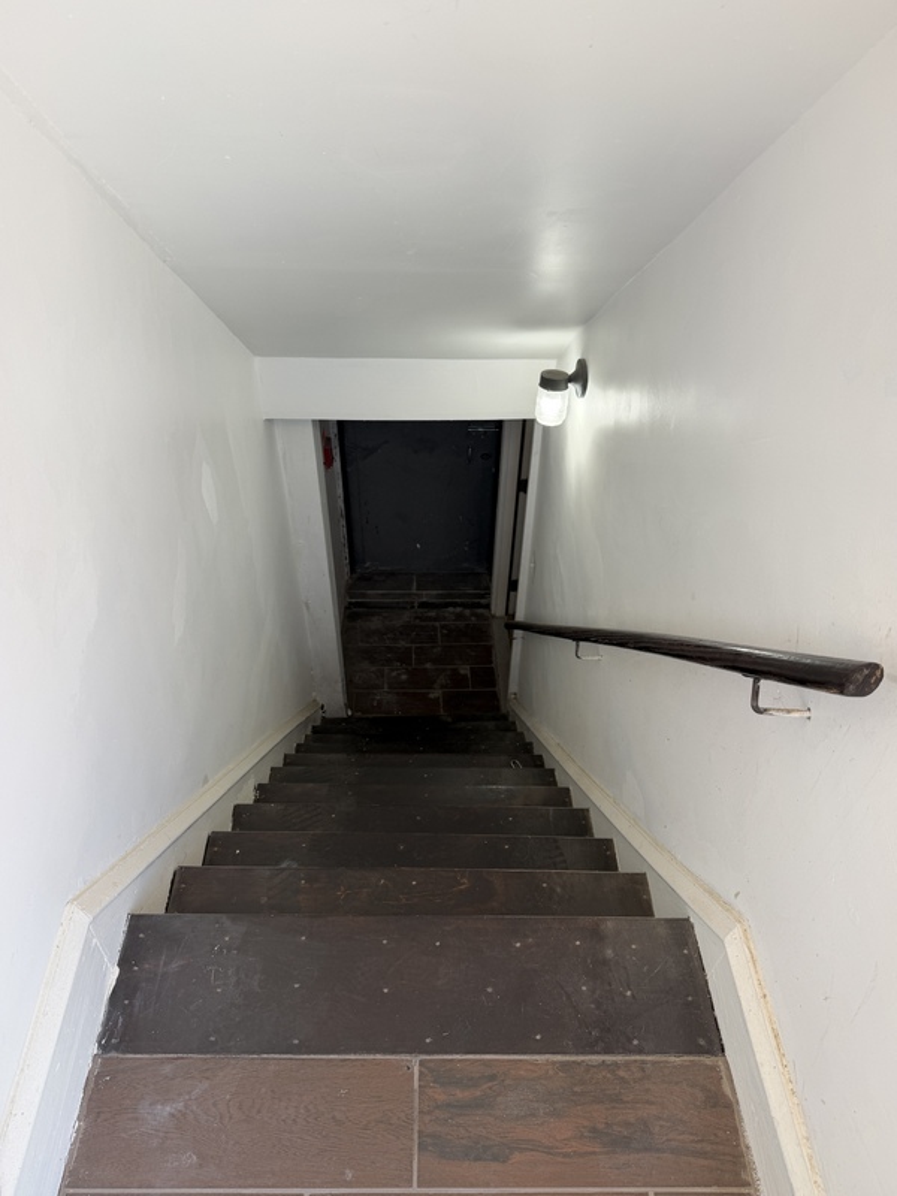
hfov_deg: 56.8
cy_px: 598
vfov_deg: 71.6
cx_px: 448
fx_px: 829
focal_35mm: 24
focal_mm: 6.76
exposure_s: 1/120
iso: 50
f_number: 1.78
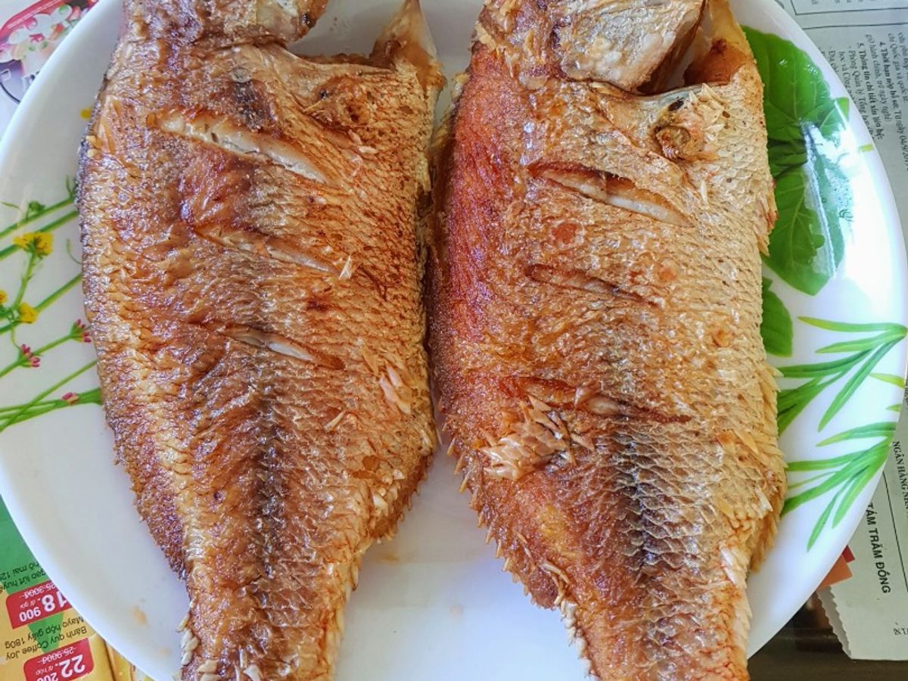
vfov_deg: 53.1
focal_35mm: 26
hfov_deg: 67.3
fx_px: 682
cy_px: 340
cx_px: 454
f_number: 1.7
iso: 125
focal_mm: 4.2
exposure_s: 1/50
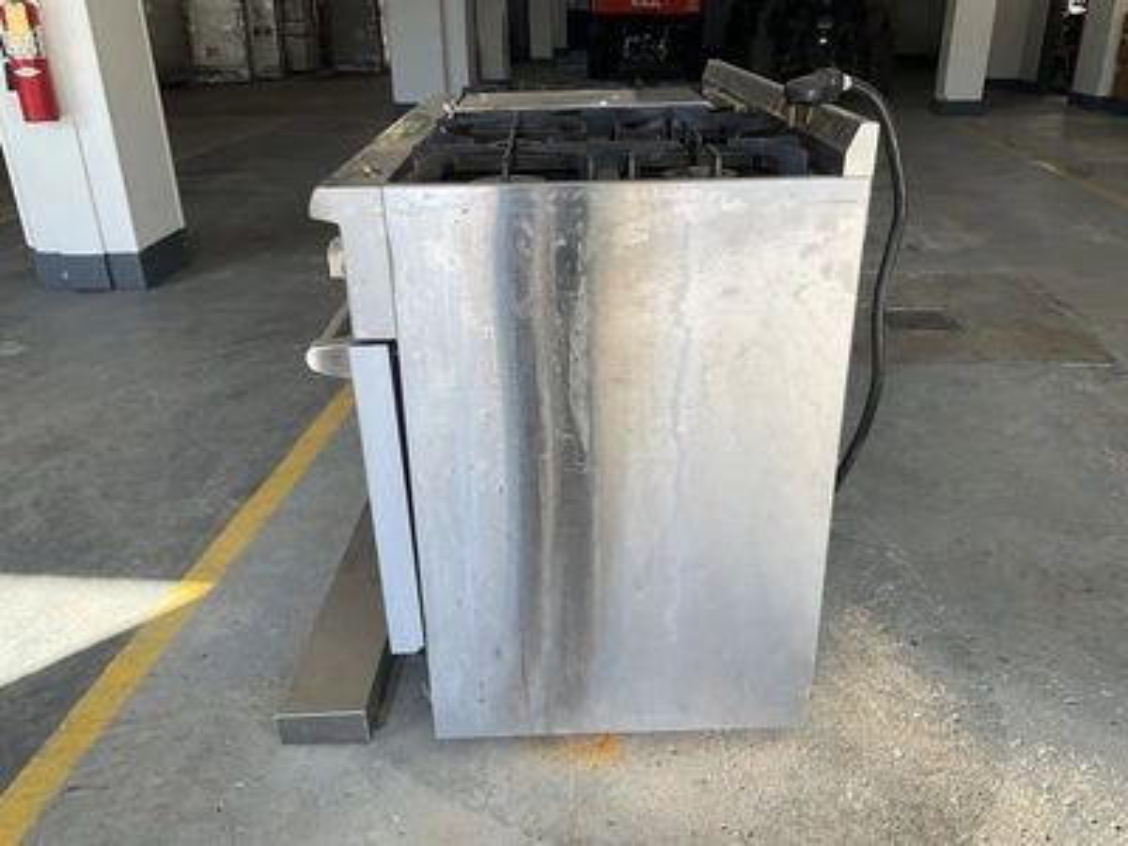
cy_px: 423
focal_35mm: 29
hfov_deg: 61.7
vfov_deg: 48.2
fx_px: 945
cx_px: 564
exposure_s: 1/165
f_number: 1.8
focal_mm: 3
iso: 20
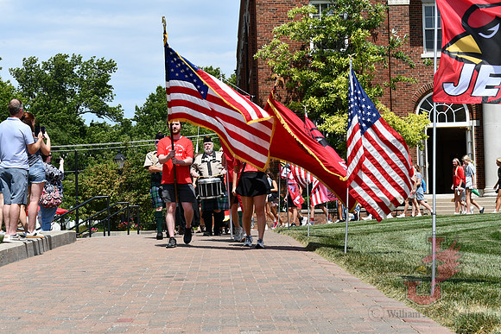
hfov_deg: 26.0
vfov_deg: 17.5
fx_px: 1086
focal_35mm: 78
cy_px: 167
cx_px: 250
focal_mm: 52
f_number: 9
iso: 100
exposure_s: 1/320
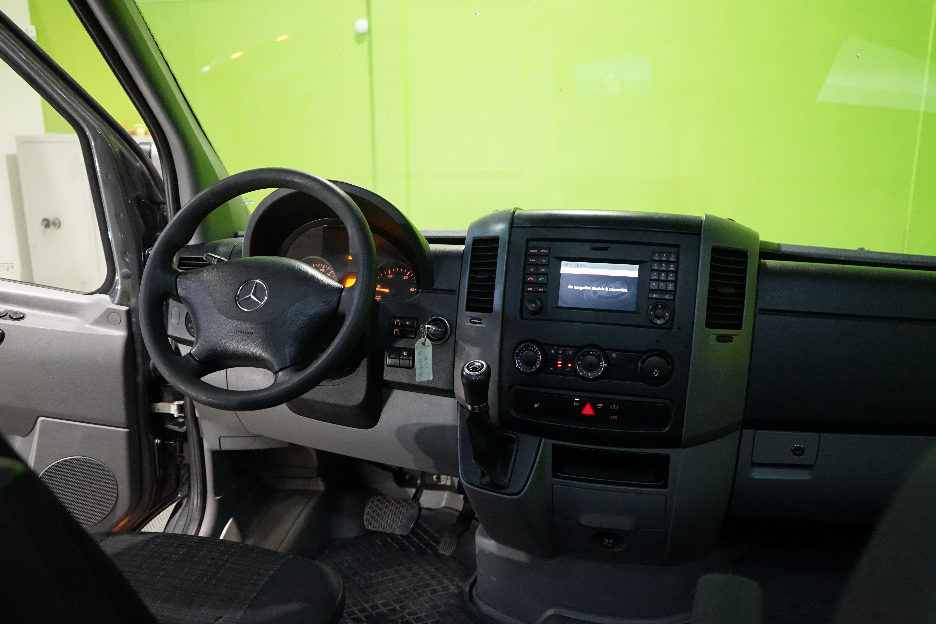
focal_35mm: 31
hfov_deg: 60.3
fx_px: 806
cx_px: 468
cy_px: 312
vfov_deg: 42.3
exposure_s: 1/125
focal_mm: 31
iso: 6400
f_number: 4
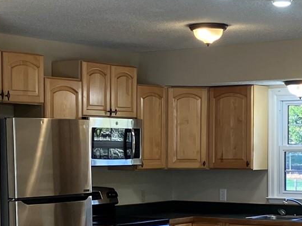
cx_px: 130
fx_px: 933
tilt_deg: -2.8
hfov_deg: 18.4
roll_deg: +0.1
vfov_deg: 13.7
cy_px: 191
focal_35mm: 107
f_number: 1.8
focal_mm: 3.99
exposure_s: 1/60
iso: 40
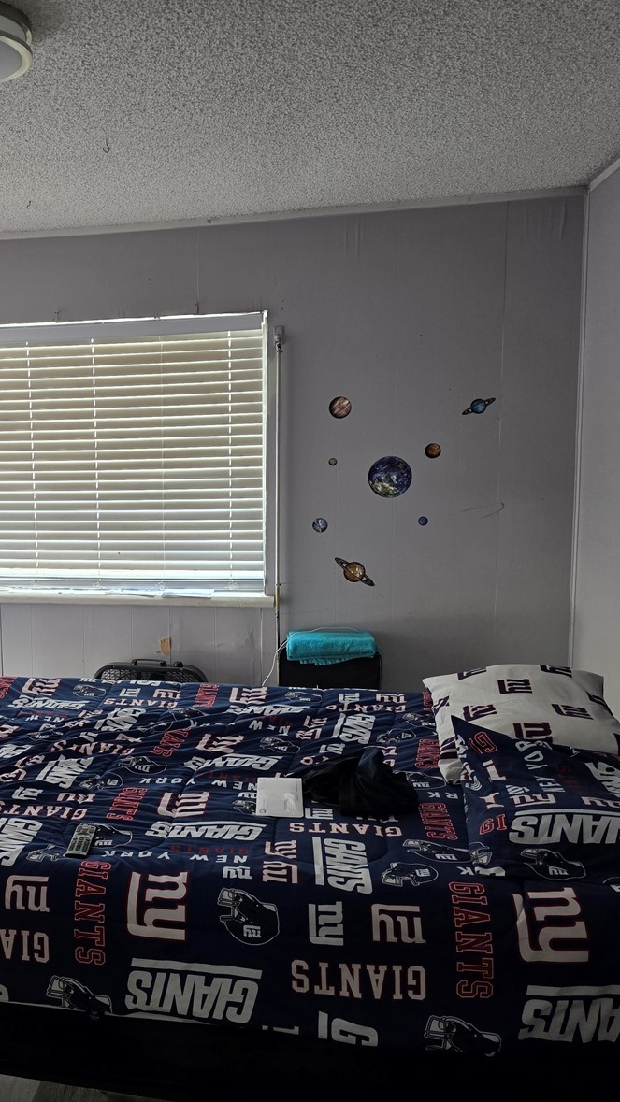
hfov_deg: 32.9
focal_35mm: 34
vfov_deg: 58.0
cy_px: 553
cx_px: 66
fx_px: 994
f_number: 1.7
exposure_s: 1/180
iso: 200
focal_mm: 6.3
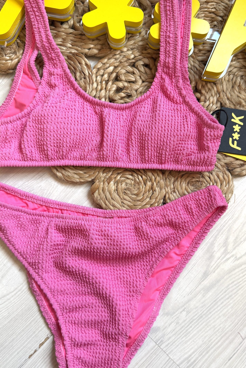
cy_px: 174
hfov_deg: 43.5
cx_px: 135
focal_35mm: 30
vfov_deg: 61.9
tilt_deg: -79.5
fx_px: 307
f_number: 1.78
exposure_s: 1/121
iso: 125
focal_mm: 6.76
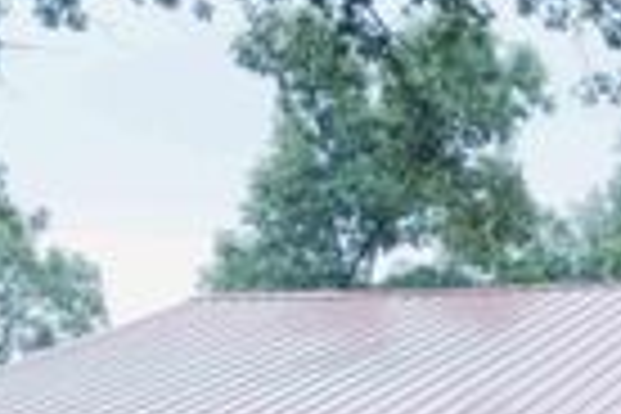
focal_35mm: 102
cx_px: 666
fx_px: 1759
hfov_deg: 19.3
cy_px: 772
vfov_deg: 12.2
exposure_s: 1/483
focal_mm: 4.71
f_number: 1.7
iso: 100
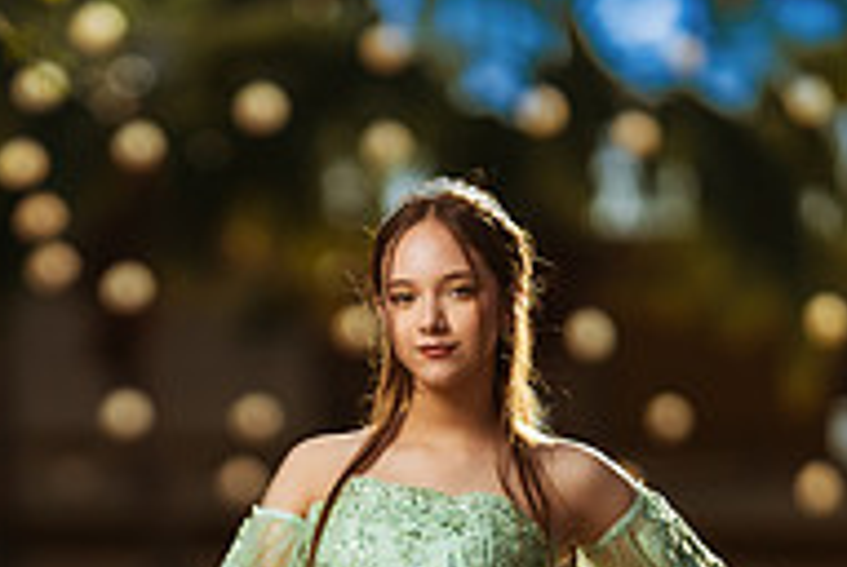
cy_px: 844
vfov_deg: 3.4
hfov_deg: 5.0
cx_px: 53
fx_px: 9638
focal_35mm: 409
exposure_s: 1/8000
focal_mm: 135
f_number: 1.8
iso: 125
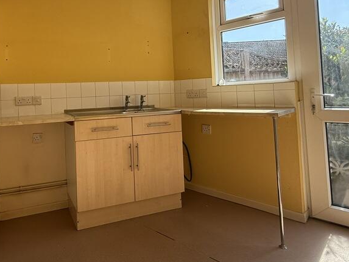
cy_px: 85
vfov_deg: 53.7
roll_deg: +2.2
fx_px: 252
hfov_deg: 67.0
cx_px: 110
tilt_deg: +2.0
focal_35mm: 25
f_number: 2.2
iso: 64
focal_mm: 2.22
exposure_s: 1/355
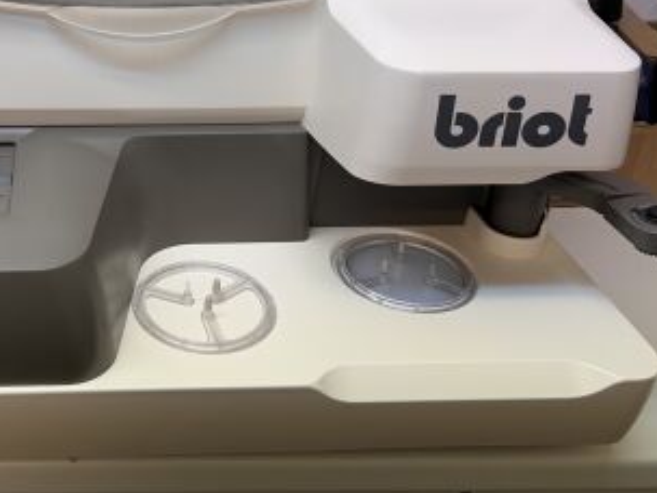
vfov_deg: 29.5
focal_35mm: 48
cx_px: 117
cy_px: 88
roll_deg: +0.4
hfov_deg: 38.0
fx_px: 911
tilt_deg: -25.0
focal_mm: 5.7
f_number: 1.5
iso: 40
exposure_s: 1/194
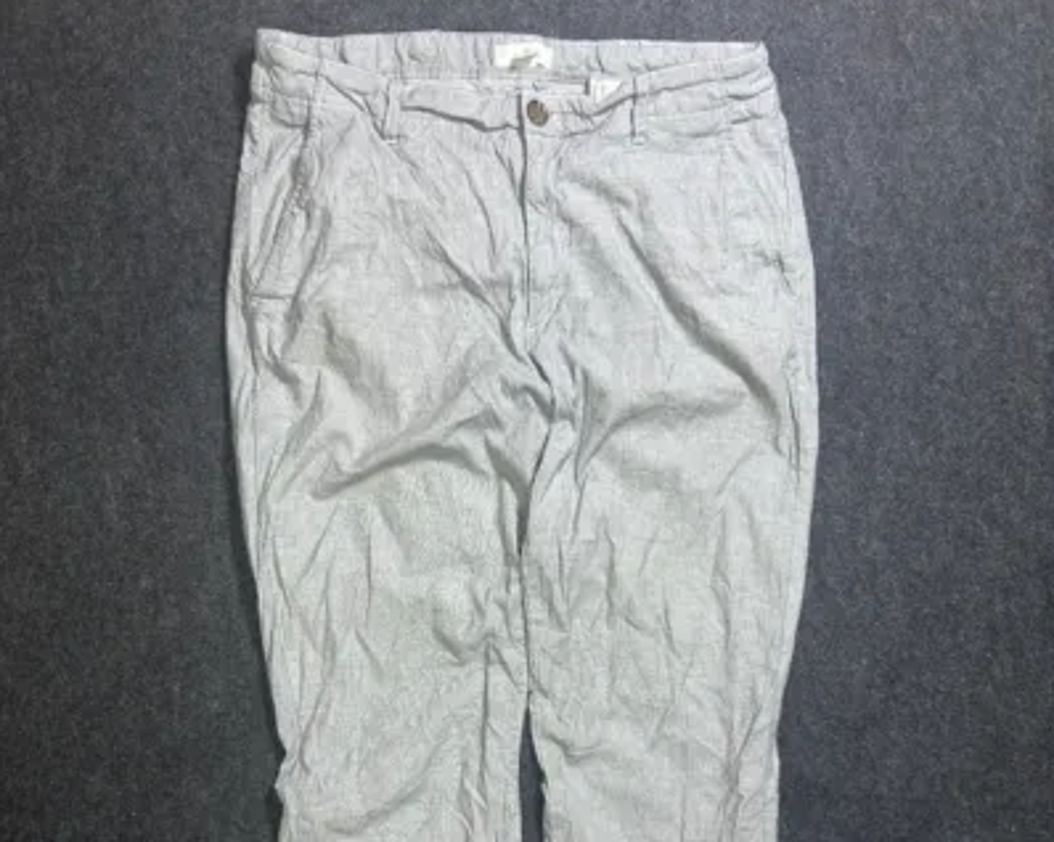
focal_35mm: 34
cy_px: 690
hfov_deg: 52.9
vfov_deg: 41.2
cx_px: 527
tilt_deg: -60.9
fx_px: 1060
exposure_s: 1/50
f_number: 1.5
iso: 160
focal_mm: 5.7
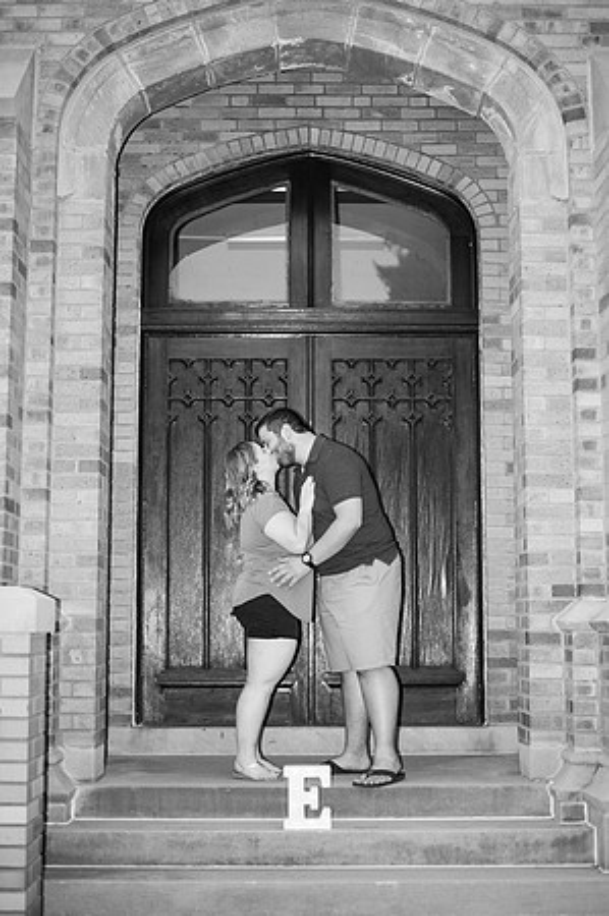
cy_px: 458
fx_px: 1272
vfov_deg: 39.6
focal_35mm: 50
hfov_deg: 26.9
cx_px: 304
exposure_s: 1/200
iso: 640
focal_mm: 50
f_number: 1.8
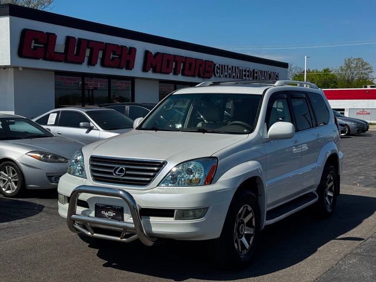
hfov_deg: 39.7
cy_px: 141
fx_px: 521
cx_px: 188
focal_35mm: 48
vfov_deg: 30.3
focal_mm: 6.76
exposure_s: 1/9009
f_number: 1.78
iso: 80
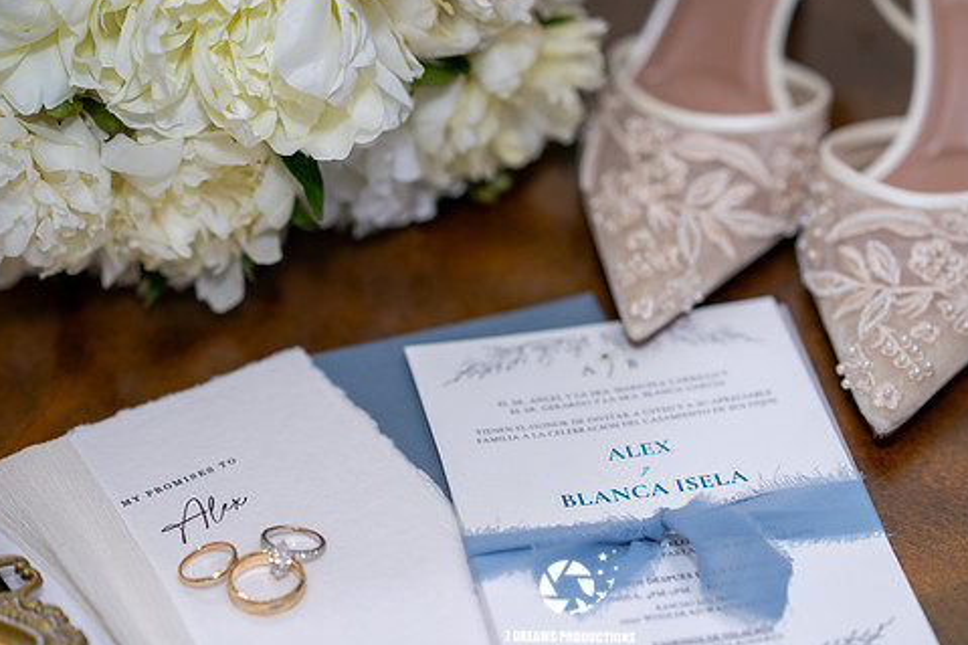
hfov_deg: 19.8
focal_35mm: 103
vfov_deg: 13.3
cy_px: 314
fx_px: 2768
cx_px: 570
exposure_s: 1/125
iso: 320
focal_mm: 85
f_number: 2
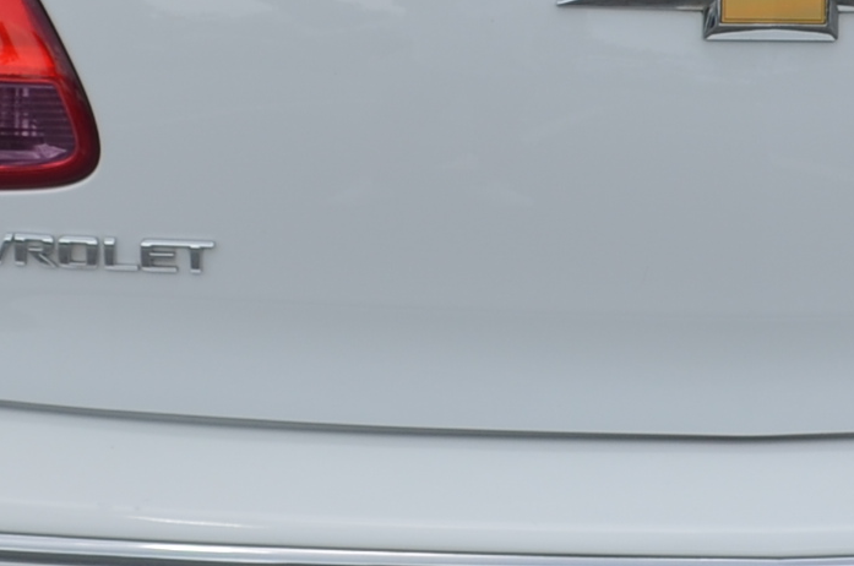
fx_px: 3765
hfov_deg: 12.9
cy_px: 55
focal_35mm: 159
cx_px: 537
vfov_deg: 8.6
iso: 100
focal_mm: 20
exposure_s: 1/400
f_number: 8
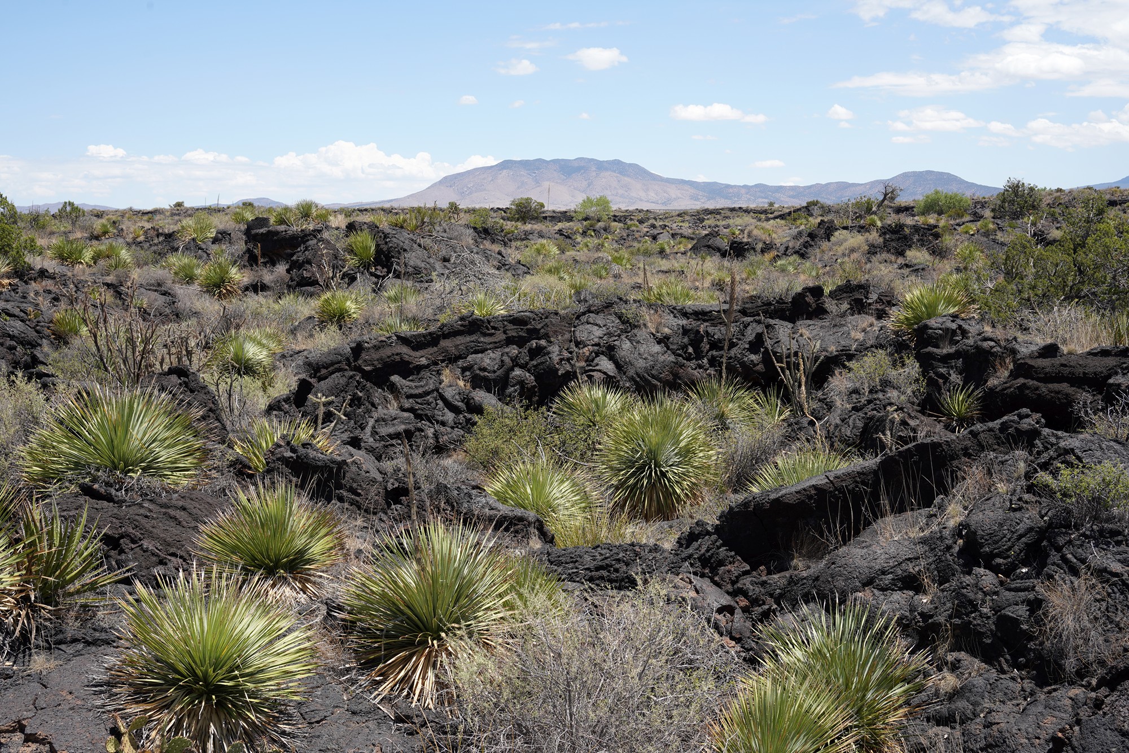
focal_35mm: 49
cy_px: 376
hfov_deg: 40.3
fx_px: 1537
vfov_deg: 27.5
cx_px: 564
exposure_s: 1/100
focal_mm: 49
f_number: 13
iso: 100
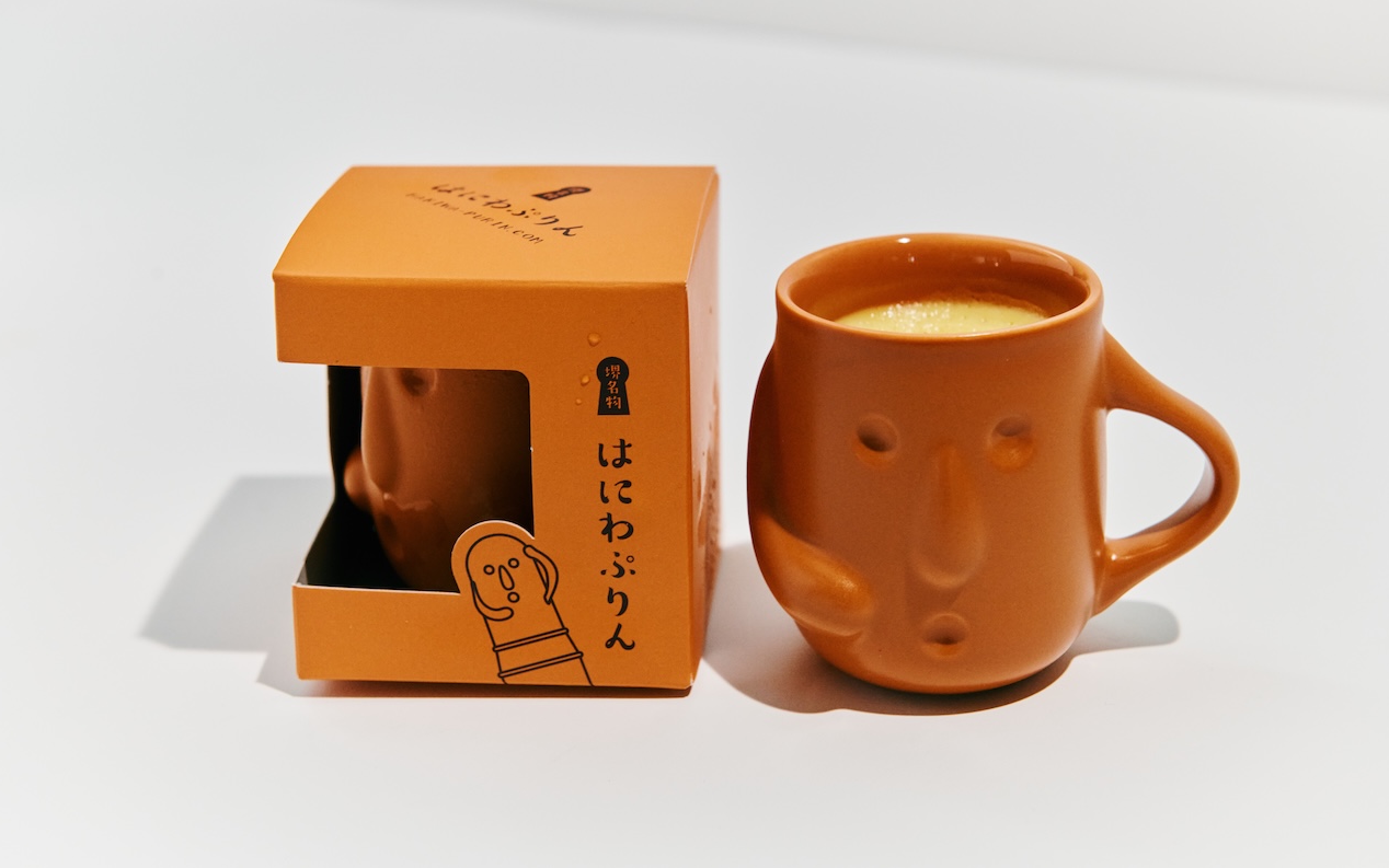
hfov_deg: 28.6
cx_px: 694
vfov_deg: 18.1
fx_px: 2726
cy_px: 403
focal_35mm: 72
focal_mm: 70
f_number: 8
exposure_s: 1/100
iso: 800
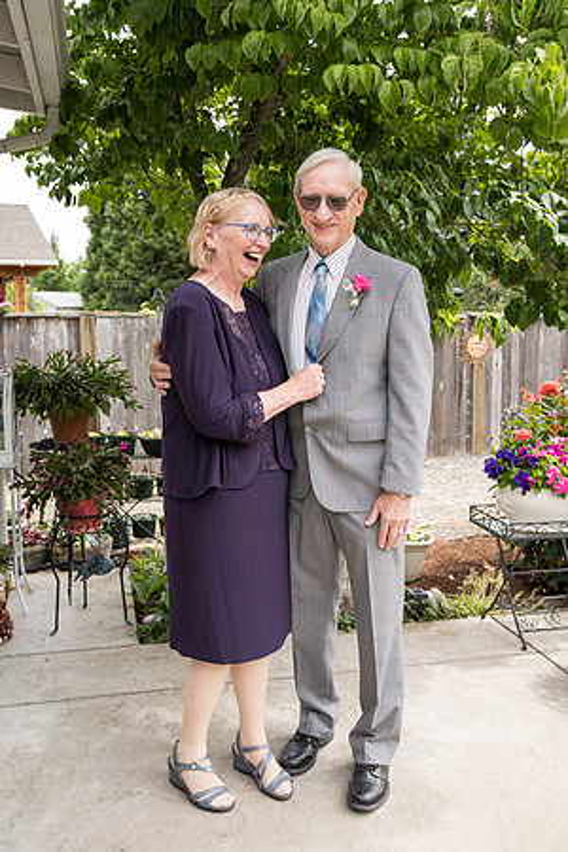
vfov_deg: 55.8
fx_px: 805
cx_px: 284
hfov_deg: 38.9
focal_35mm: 34
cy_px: 426
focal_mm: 34
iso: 400
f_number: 5
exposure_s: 1/500
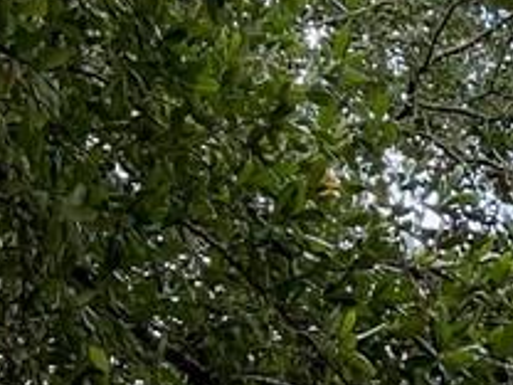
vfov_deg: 6.5
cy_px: 1328
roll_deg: -0.2
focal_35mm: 200
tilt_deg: +6.1
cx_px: 641
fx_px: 2964
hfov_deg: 9.7
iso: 32
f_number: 1.6
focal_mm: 5.1
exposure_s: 1/325
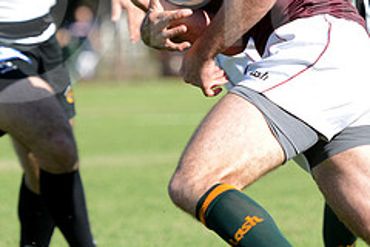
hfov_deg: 4.9
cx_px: 274
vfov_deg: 3.2
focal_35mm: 423
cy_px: -7
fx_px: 4347
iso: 320
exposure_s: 1/800
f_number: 4
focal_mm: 175
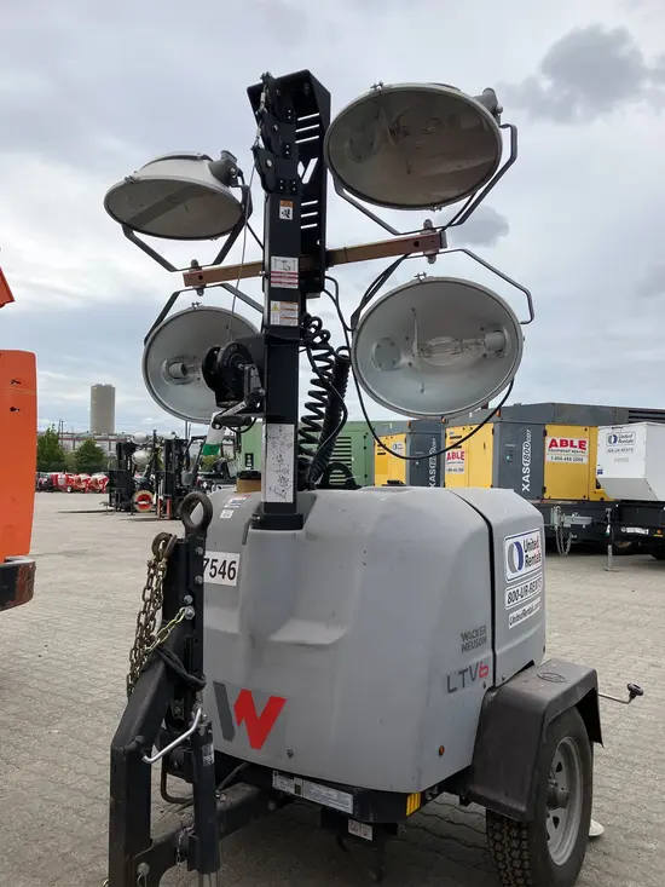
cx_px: 332
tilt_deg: +3.7
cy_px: 444
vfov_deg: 63.4
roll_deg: -0.6
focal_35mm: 28
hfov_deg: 49.8
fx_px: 717
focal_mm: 3.99
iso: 32
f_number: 1.8
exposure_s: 1/2114
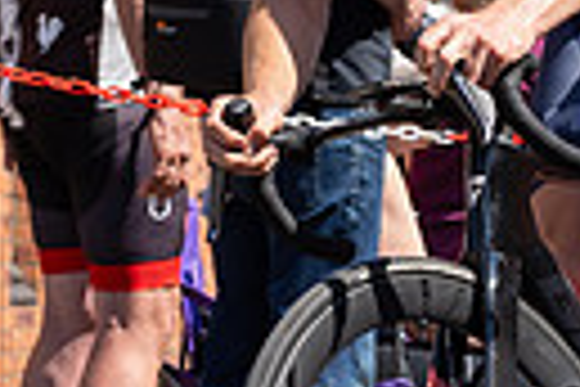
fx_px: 4817
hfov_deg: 6.9
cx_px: 386
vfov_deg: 4.6
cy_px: -8
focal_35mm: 299
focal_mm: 48
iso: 160
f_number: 4
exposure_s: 1/800
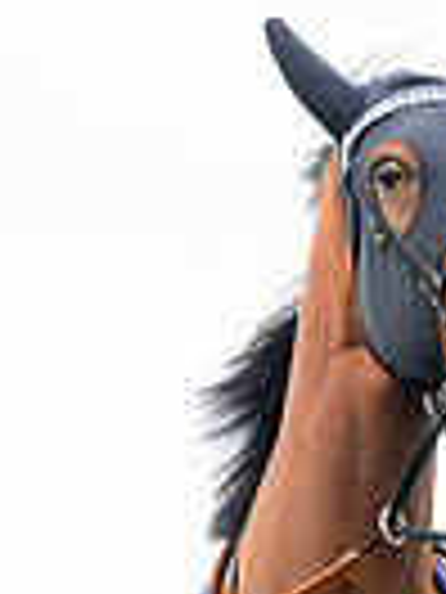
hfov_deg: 2.3
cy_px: 994
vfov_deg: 3.0
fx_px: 11235
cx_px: 572
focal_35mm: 654
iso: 2000
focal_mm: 200
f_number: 4
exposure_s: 1/1000
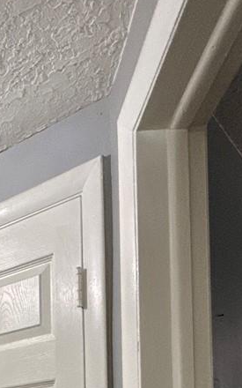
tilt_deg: +1.0
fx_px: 570
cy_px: 476
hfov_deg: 21.8
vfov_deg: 31.0
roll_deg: -0.4
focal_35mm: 54
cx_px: -65
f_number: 2.2
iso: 320
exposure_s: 1/120
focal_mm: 2.22
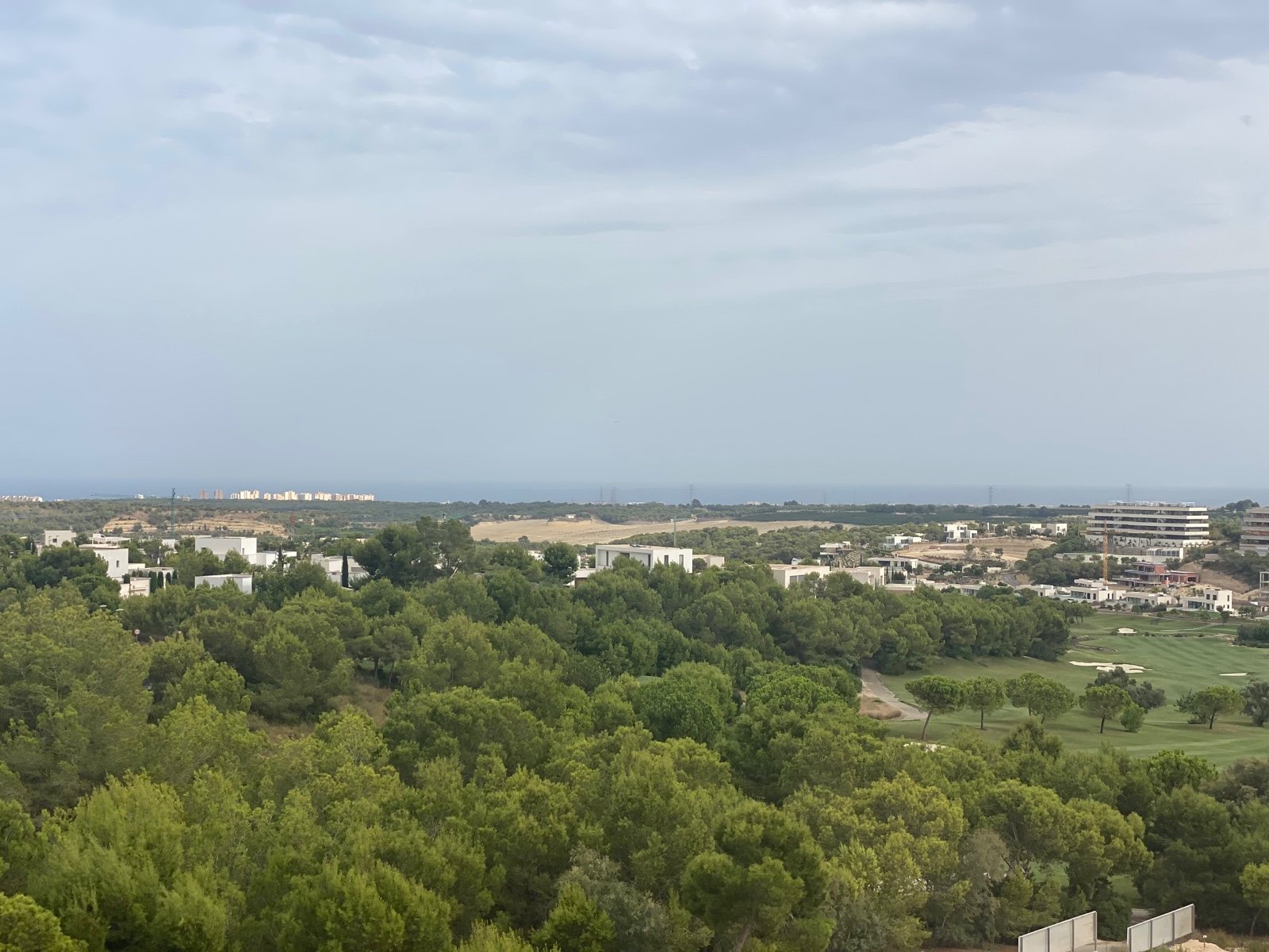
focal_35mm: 52
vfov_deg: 28.0
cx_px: 634
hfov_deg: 36.8
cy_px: 476
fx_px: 1906
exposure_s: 1/1845
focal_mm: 6
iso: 20
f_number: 2
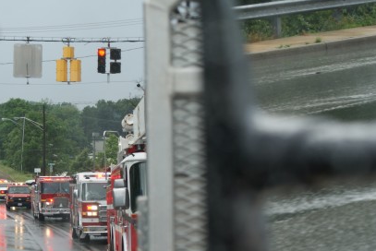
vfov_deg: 11.6
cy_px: 175
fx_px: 1233
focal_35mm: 118
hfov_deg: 17.2
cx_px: 84
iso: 125
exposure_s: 1/80
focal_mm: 50
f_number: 5.6
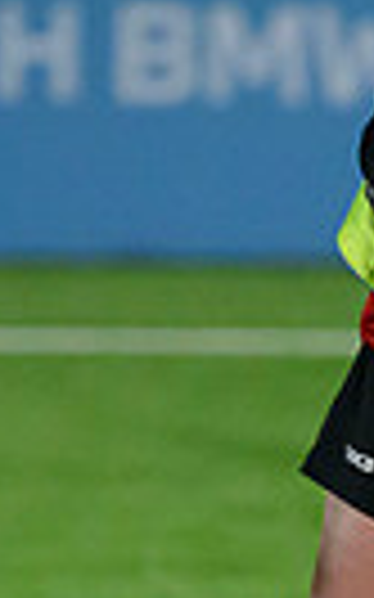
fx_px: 17926
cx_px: 749
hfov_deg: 1.2
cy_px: 830
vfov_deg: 1.9
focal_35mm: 1098
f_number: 3.2
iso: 6400
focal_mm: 165
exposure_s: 1/1250
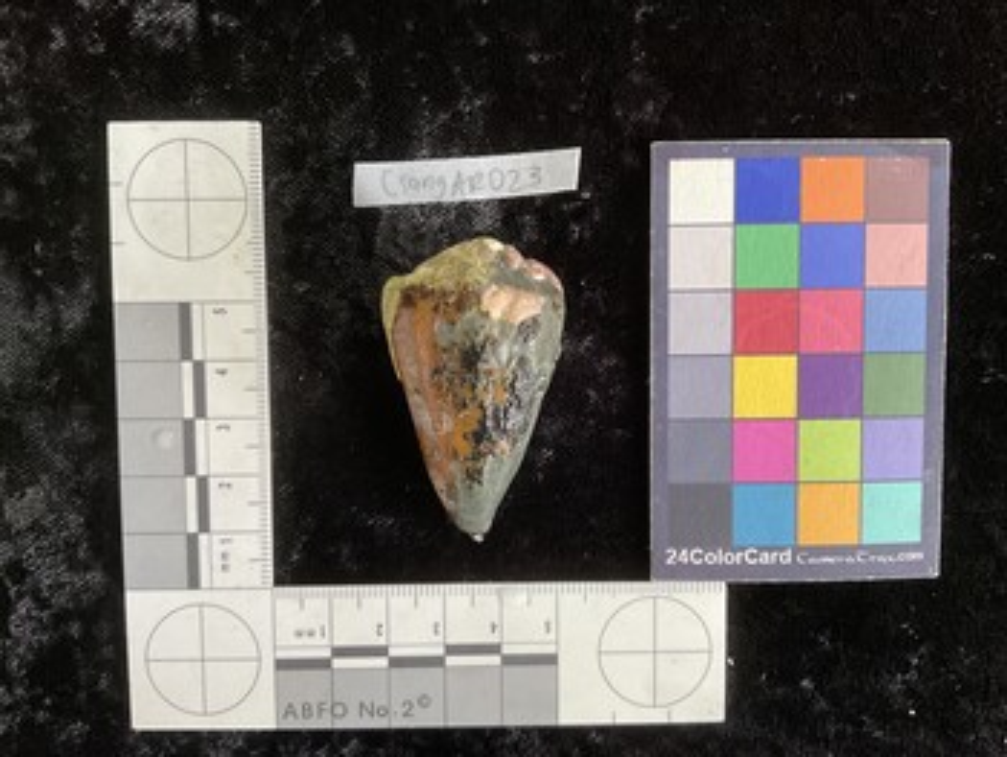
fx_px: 844
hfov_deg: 61.6
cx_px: 504
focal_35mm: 29
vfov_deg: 48.3
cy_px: 378
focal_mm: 3
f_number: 1.8
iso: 80
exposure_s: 1/60
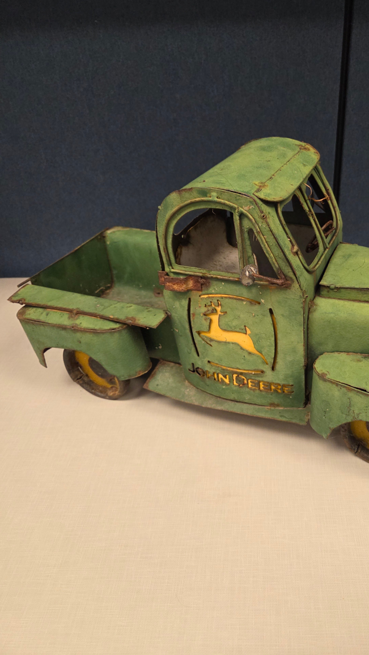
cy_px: 318
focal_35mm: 26
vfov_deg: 71.9
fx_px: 452
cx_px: 253
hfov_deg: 43.6
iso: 500
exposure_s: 1/120
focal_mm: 5.4
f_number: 1.8
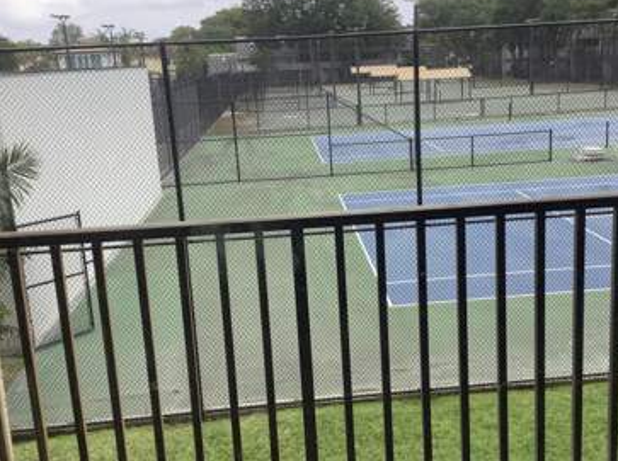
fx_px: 731
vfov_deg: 35.0
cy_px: 224
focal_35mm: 41
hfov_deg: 45.7
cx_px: 352
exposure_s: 1/429
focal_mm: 3.3
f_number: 2.4
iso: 25
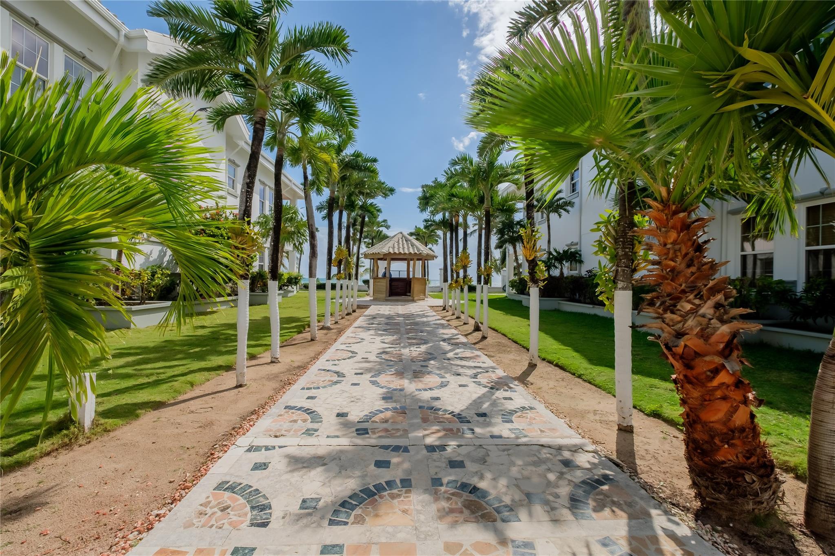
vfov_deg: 77.3
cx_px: 418
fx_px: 348
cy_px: 278
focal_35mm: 15
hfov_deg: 100.4
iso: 400
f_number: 5.6
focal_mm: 10
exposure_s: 1/32000
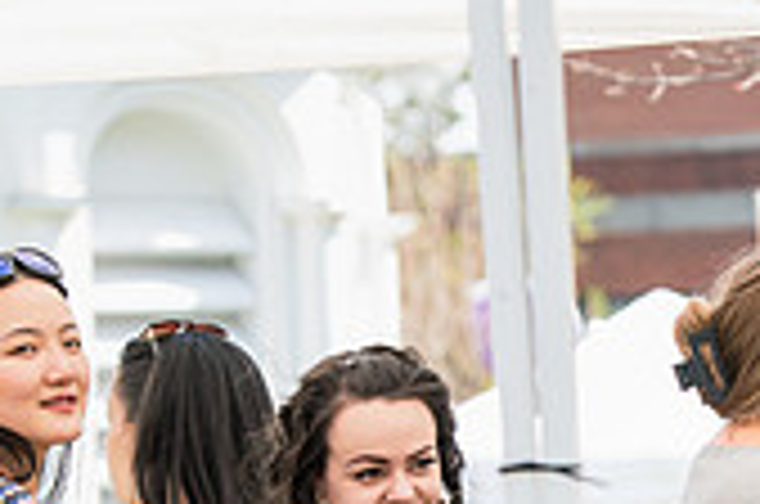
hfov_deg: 6.1
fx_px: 7101
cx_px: 859
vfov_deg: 4.0
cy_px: 718
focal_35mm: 337
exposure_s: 1/250
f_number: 4
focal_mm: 98
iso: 160
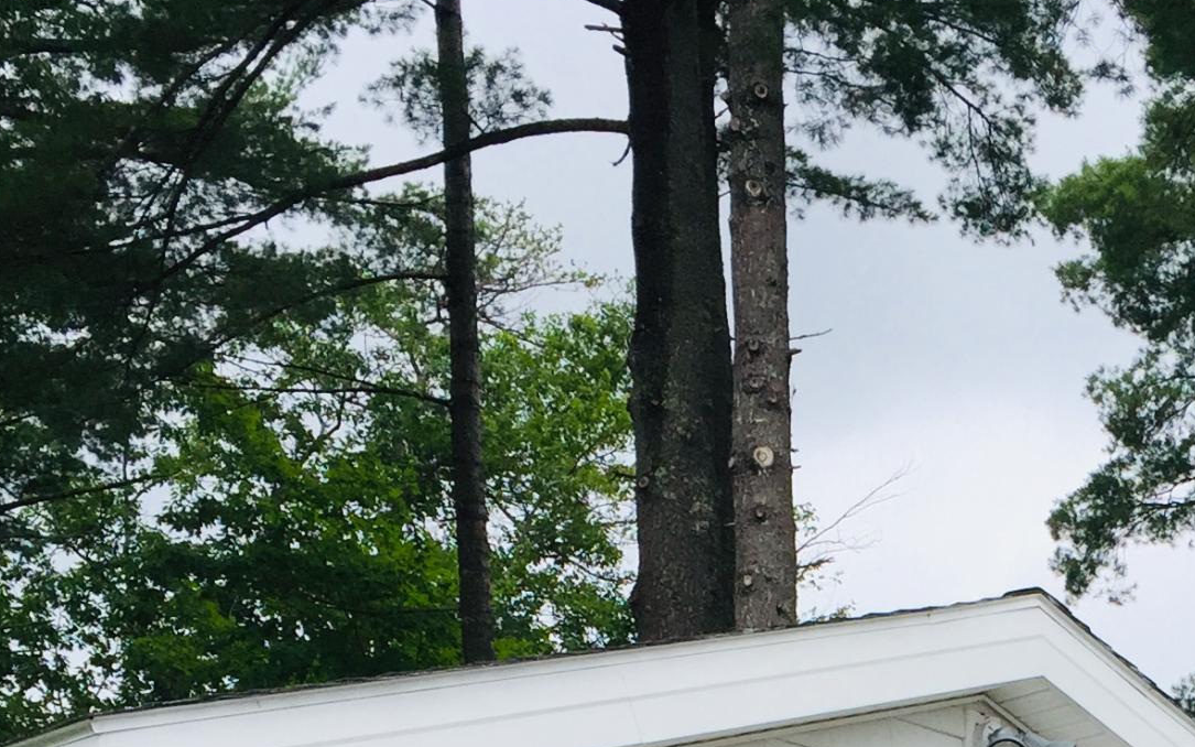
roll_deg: -0.5
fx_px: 2768
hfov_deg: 23.8
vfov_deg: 14.1
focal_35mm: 85
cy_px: 1205
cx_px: 1028
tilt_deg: +7.0
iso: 32
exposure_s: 1/2198
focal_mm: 4.15
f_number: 2.2
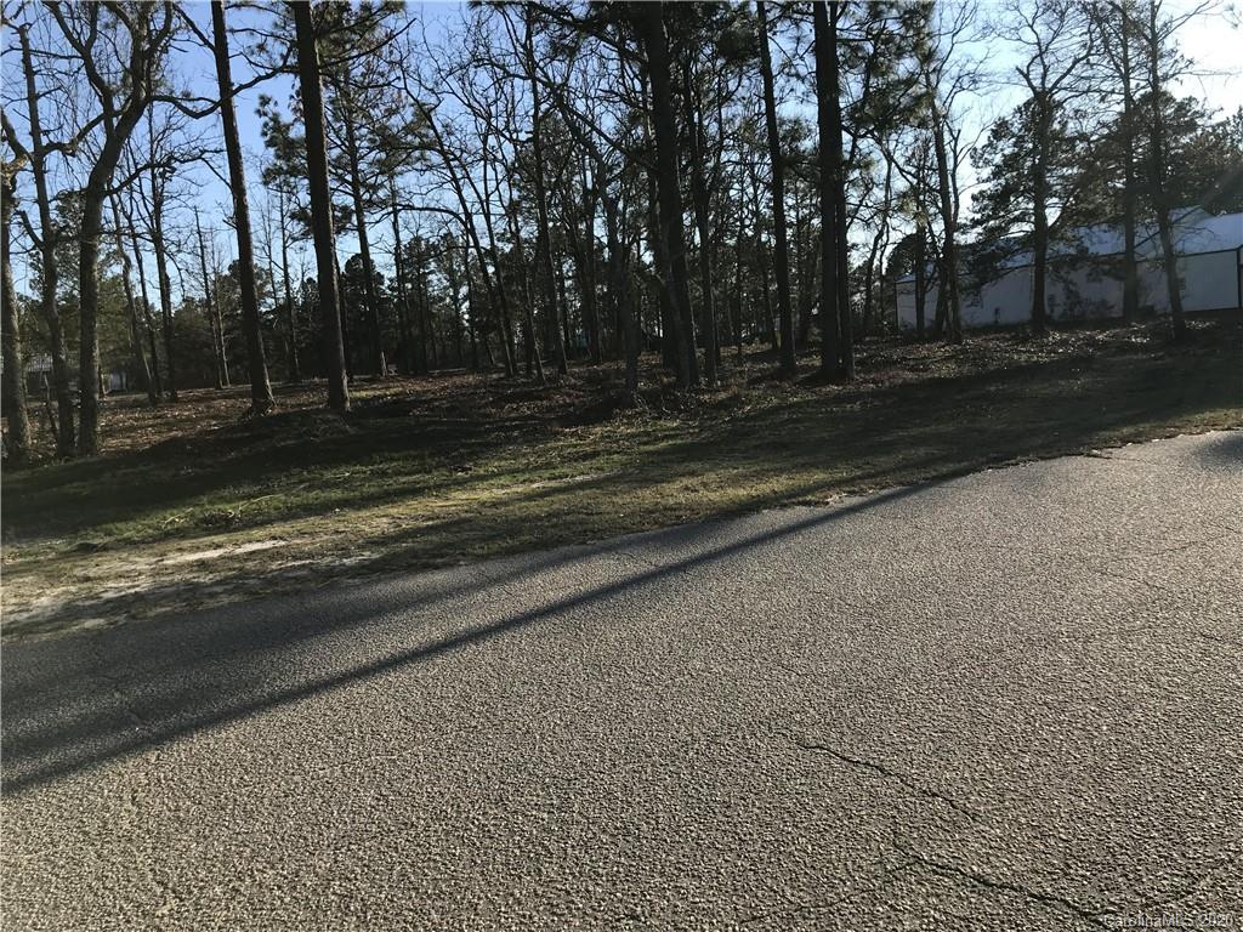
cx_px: 622
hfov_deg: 63.4
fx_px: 1005
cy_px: 466
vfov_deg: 49.7
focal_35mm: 28
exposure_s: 1/1350
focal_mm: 3.99
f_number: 1.8
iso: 20
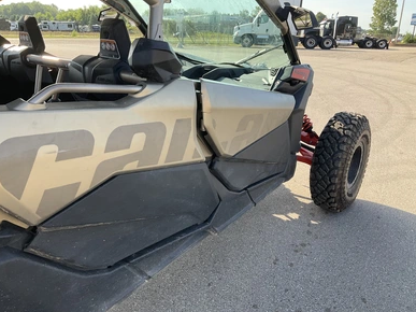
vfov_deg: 46.8
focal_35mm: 30
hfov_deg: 60.0
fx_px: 360
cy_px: 160
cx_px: 209
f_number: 1.8
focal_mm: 3
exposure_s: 1/333
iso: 25
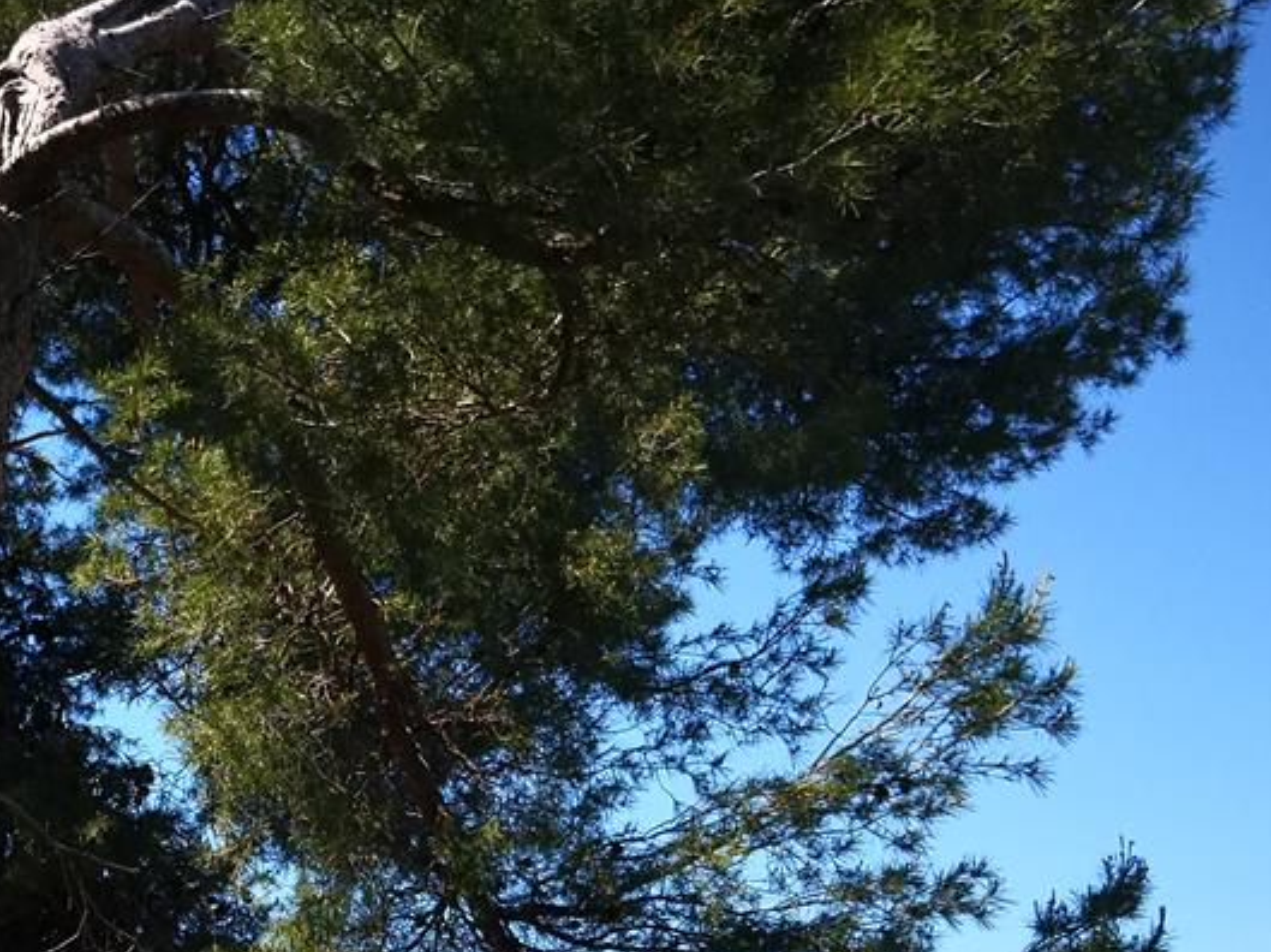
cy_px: 740
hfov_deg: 30.1
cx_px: 173
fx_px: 2275
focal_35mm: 62
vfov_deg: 23.3
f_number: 1.6
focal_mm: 3.95
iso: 50
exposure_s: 1/1330
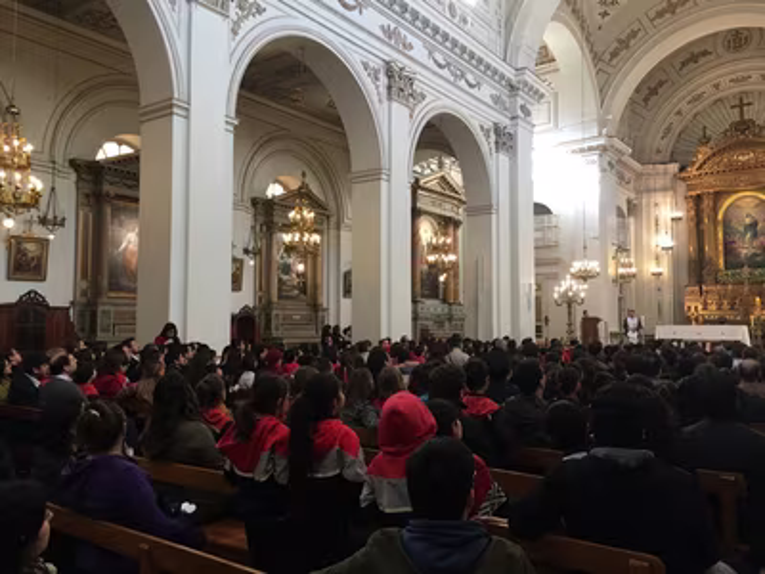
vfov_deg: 48.2
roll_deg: -0.9
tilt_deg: +3.7
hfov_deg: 61.7
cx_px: 382
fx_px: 641
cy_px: 287
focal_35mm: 29
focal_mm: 4.15
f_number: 2.2
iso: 50
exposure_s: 1/17
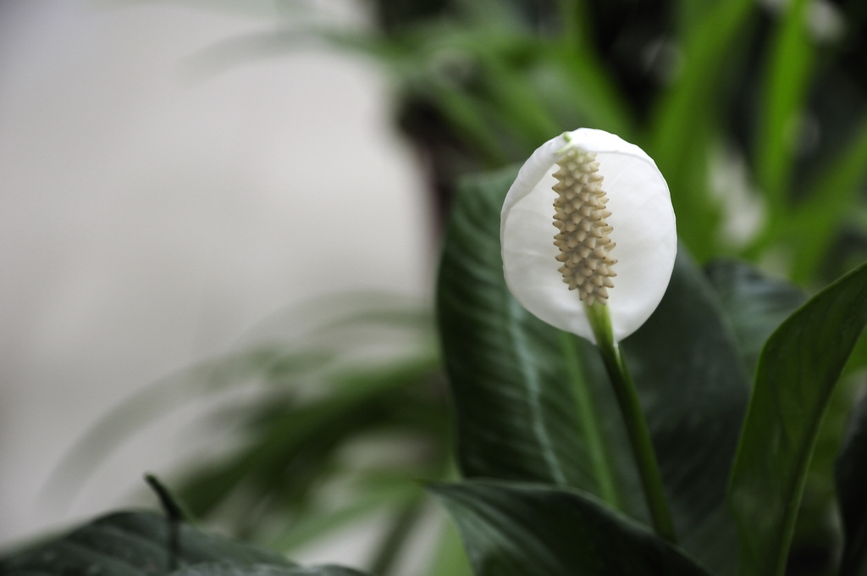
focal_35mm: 128
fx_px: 3067
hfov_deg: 16.1
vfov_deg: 10.7
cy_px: 288
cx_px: 434
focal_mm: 85
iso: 320
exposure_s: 1/8
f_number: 6.3
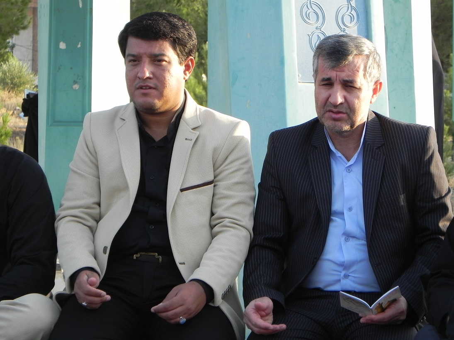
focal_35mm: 129
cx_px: 227
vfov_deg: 11.5
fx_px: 1692
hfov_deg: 15.3
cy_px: 170
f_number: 4.5
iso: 160
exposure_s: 1/153
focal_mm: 23
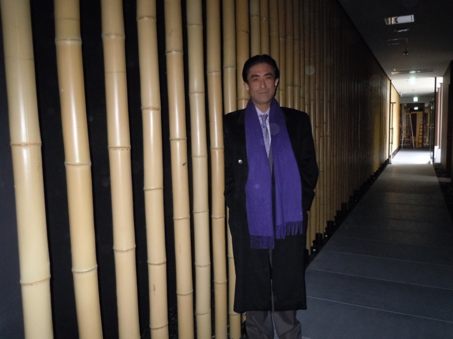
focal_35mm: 28
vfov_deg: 49.7
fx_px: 366
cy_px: 170
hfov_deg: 63.4
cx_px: 226
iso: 500
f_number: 3.7
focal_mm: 5
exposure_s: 1/25
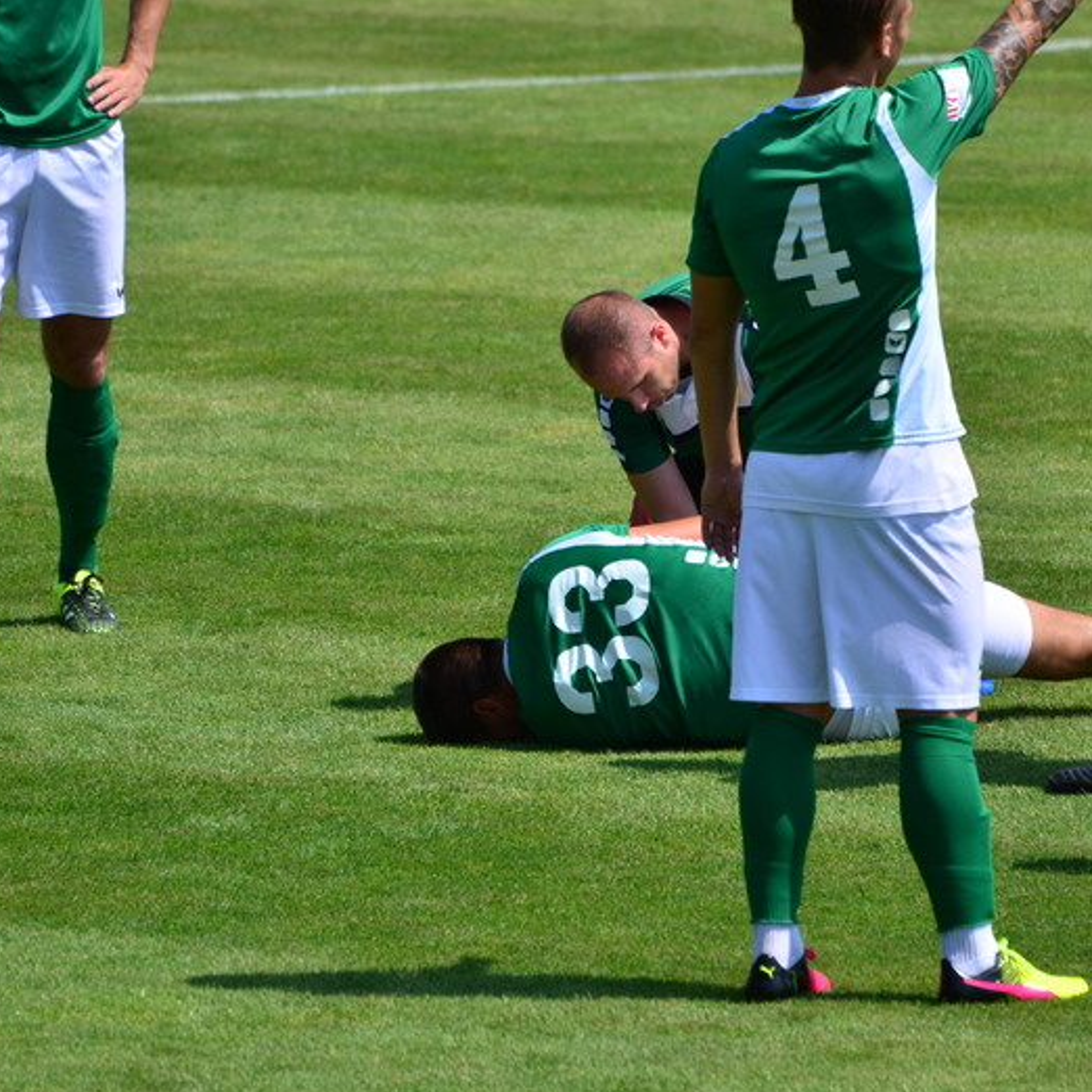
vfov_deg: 3.0
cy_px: 552
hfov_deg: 3.0
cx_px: 659
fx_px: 20879
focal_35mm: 585
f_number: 5.6
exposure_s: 1/640
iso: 100
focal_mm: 300
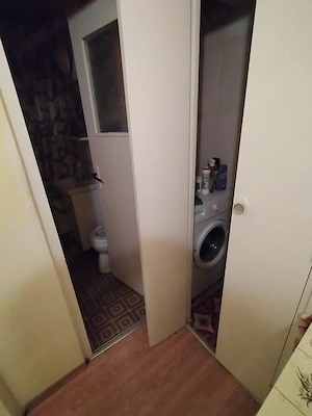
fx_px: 204
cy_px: 208
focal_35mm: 17
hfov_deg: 74.7
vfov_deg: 91.0
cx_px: 156
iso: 1209
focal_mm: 1.42
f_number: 2.2
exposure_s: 1/25
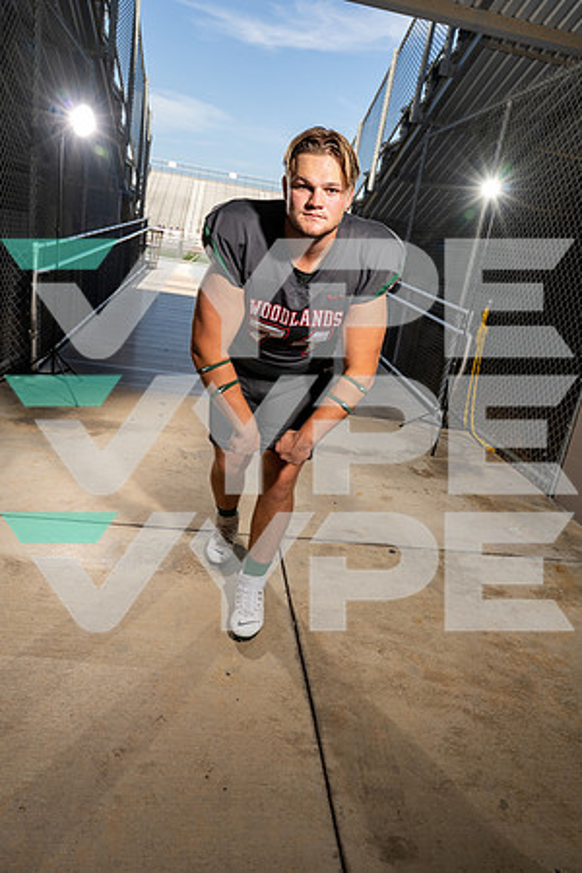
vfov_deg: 71.5
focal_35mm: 25
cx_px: 291
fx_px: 606
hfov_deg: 51.3
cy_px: 436
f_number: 8
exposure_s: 1/250
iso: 160
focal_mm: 25
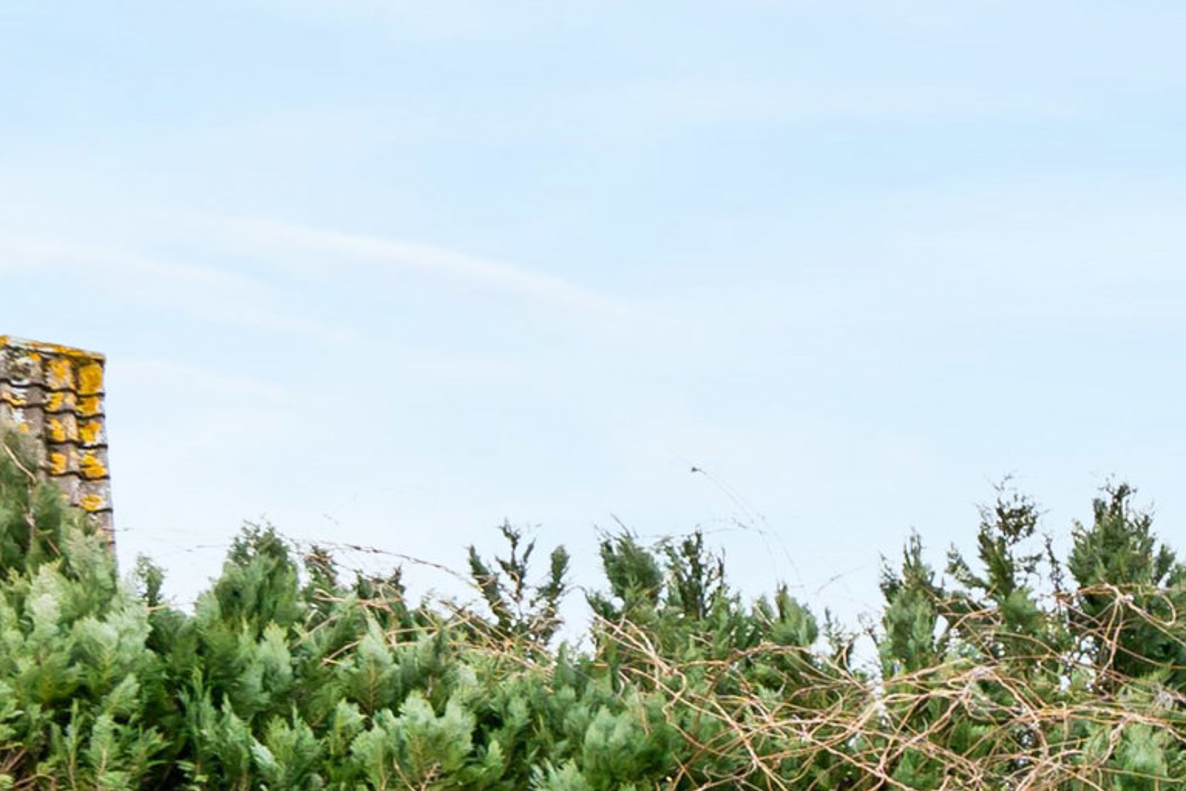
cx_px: 2841
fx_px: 2635
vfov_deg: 15.8
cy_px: 1141
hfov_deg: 15.0
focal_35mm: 80
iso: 100
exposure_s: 1/125
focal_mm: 12
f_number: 5.6
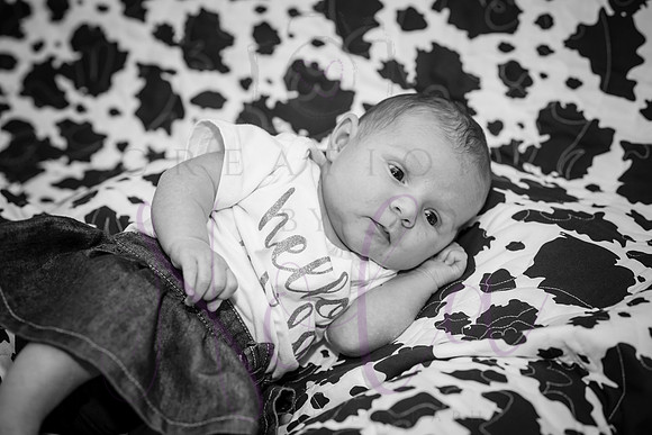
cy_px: 218
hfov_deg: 23.9
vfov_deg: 16.1
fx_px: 1540
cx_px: 326
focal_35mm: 85
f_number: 4
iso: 800
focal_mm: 85
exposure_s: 1/160
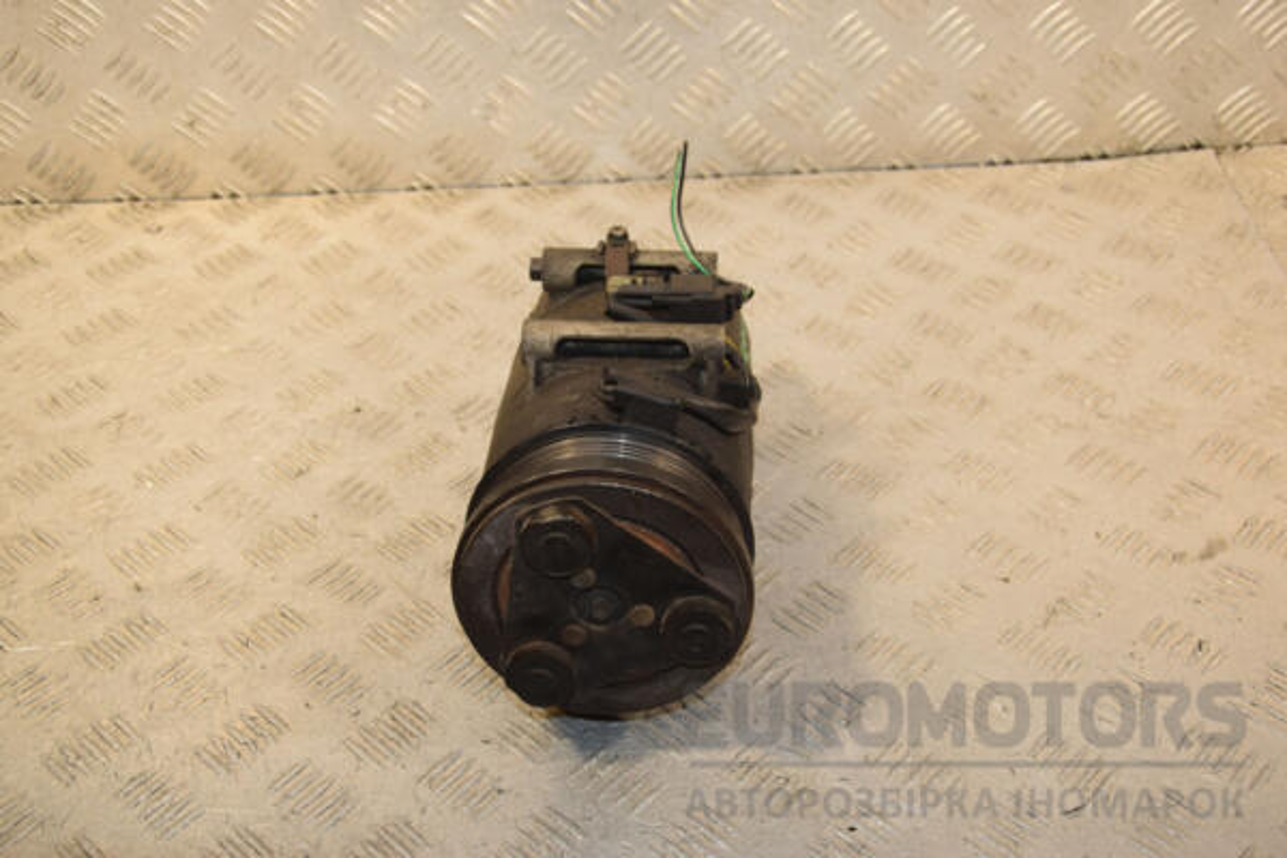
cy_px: 429
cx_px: 644
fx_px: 1716
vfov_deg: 28.1
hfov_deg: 41.1
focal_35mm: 48
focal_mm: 32
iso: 800
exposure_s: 1/200
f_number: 6.3
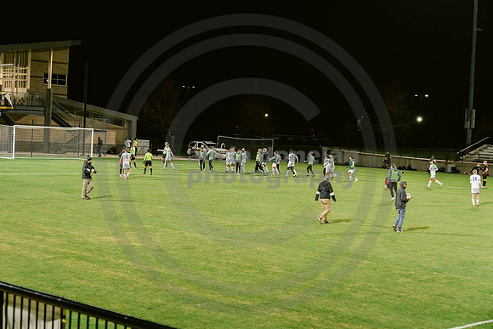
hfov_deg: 28.8
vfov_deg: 19.5
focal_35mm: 70
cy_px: 164
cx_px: 246
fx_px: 959
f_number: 4
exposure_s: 1/160
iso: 2000
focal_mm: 70
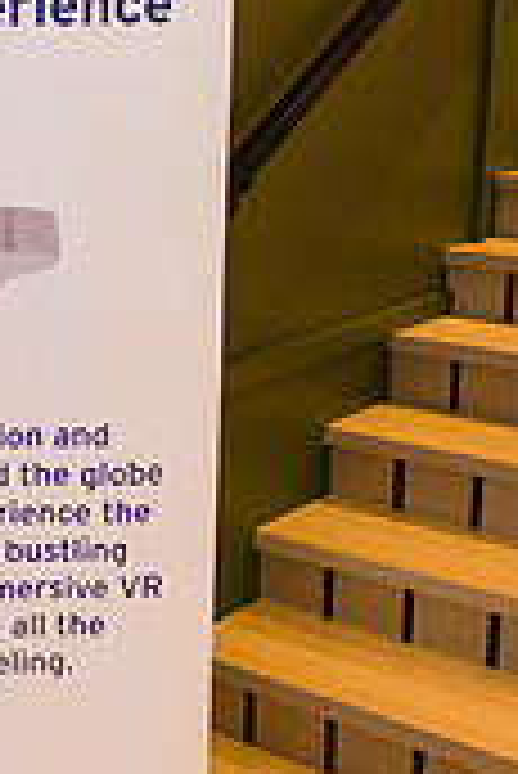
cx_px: -137
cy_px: 279
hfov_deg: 18.7
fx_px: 1465
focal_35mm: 68
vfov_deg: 29.5
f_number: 4
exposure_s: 1/200
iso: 1600
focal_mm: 26
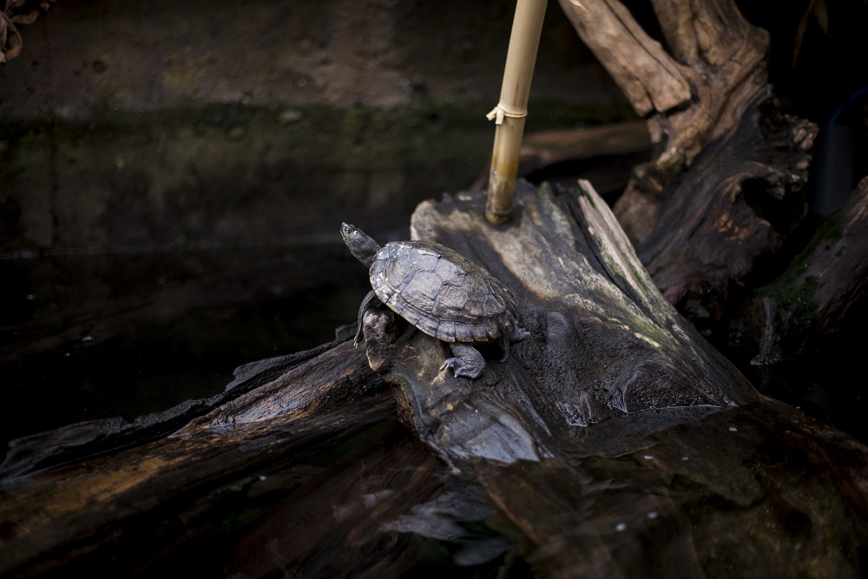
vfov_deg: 27.0
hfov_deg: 39.6
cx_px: 434
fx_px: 1206
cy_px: 290
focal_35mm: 50
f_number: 1.4
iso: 500
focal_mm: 50
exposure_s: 1/1000
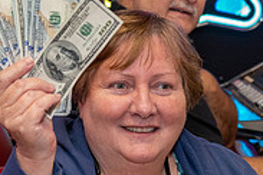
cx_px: 108
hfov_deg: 13.2
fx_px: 1132
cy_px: 109
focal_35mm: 155
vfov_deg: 8.9
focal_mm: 49
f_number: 5.6
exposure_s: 1/60
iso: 6400
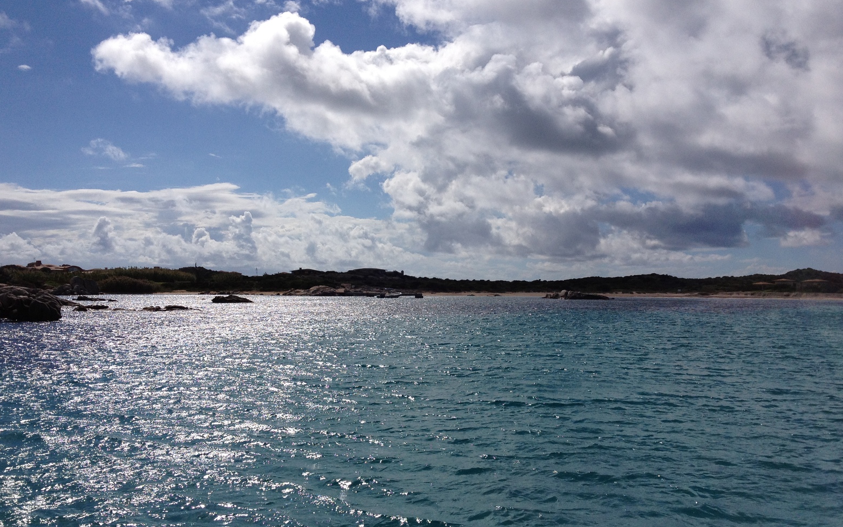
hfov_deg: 51.5
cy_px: 274
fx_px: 873
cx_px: 419
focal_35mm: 38
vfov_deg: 33.6
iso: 64
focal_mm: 4.28
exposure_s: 1/7937
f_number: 2.4
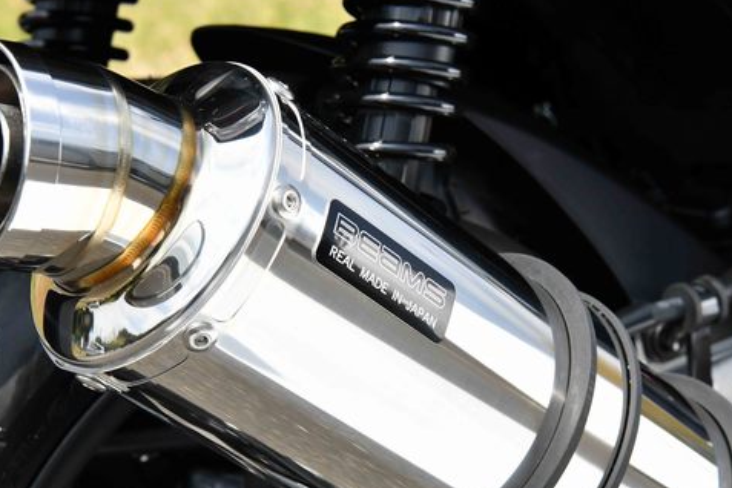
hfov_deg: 19.6
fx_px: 2115
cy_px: 392
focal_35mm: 104
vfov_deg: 13.1
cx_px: 433
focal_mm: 62
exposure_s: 1/1000
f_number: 13
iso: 1000
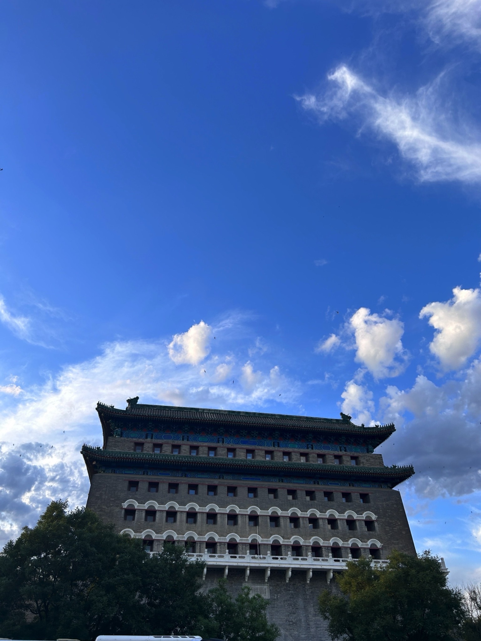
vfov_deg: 67.3
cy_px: 320
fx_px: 482
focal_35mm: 26
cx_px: 240
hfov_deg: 53.1
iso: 50
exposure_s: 1/786
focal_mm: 5.7
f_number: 1.5
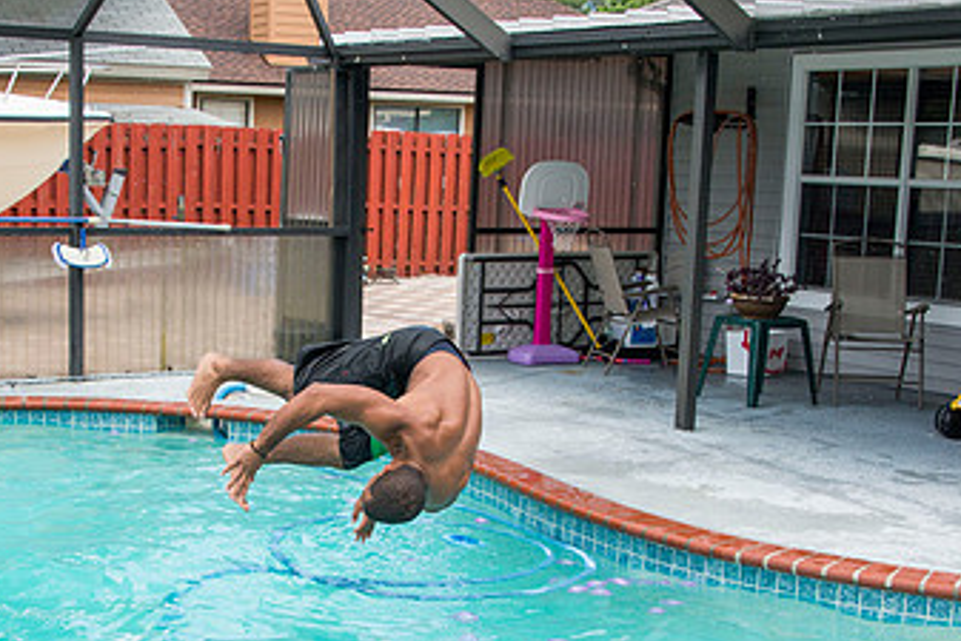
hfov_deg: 32.2
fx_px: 1656
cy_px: 437
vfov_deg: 21.8
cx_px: 354
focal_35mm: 62
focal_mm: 36
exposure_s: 1/1000
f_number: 7.1
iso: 400
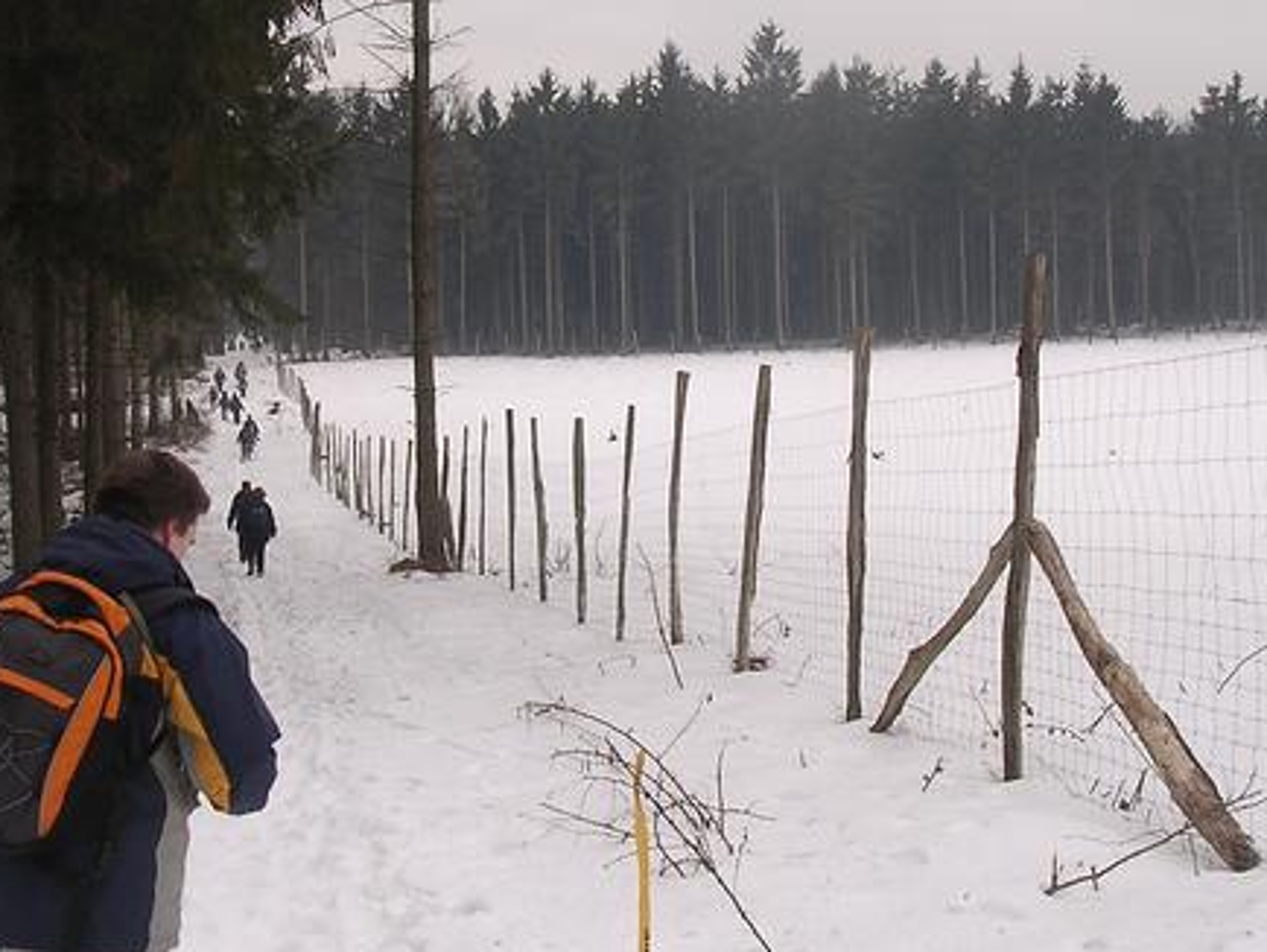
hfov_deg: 34.3
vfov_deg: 26.0
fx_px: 2051
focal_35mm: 56
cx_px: 593
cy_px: 327
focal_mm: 5.8
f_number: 5.6
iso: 100
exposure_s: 1/146
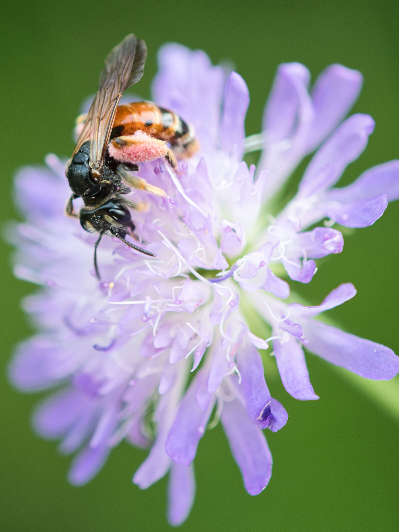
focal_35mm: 184
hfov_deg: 8.1
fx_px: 2827
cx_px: 176
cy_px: 267
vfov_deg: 10.7
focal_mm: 85
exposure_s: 1/160
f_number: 4
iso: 400
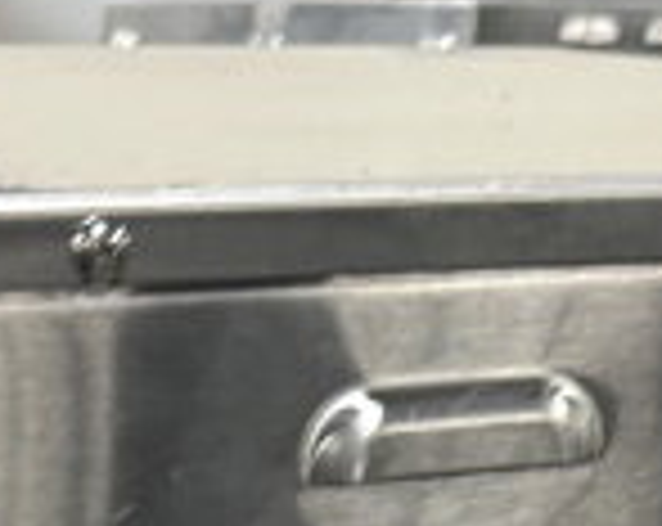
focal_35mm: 130
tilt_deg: -24.5
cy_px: 1508
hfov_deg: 14.8
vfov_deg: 9.6
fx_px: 2542
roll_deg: -0.1
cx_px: 518
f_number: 1.78
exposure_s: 1/60
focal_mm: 6.86
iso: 320
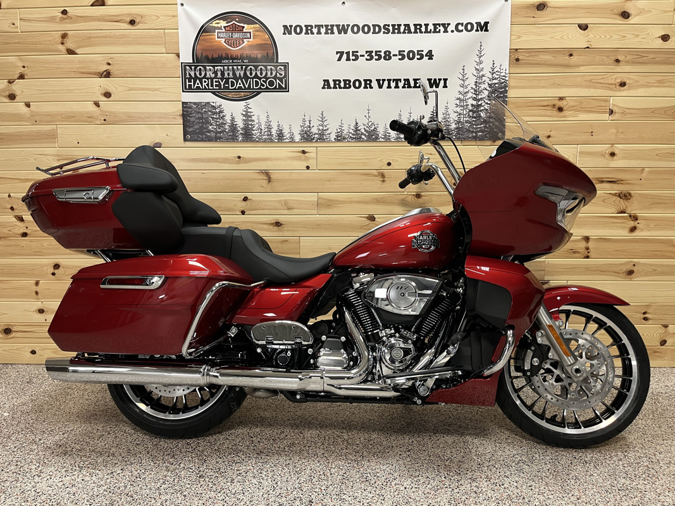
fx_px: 507
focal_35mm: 26
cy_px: 253
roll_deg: +1.3
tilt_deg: -6.5
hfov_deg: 67.3
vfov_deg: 53.1
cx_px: 338
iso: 100
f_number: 1.6
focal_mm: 5.1
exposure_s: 1/60
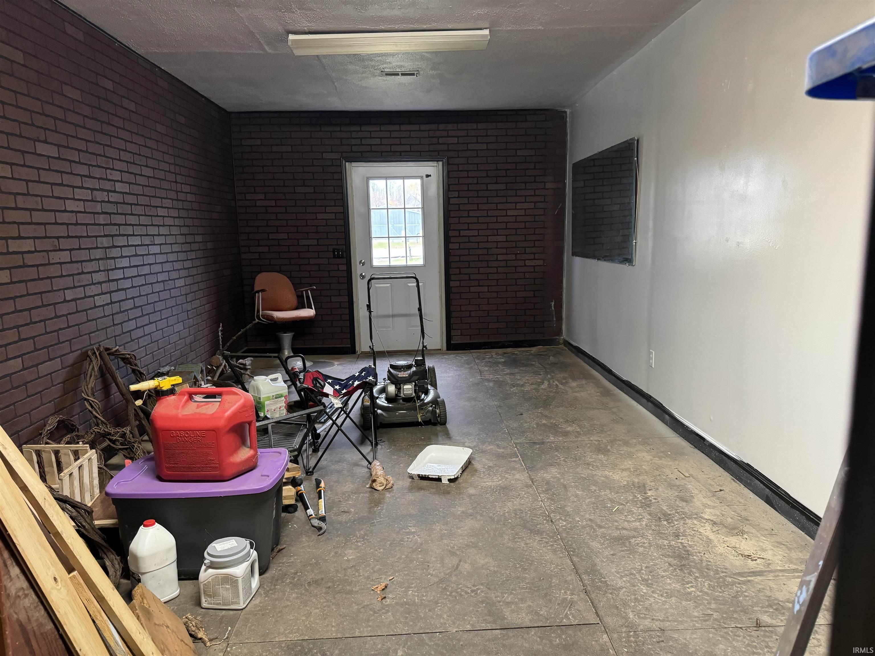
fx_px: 607
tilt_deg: -9.4
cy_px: 328
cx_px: 438
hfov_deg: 71.6
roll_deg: +0.3
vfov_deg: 56.8
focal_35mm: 24
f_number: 1.78
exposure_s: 1/40
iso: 800
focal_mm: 6.86
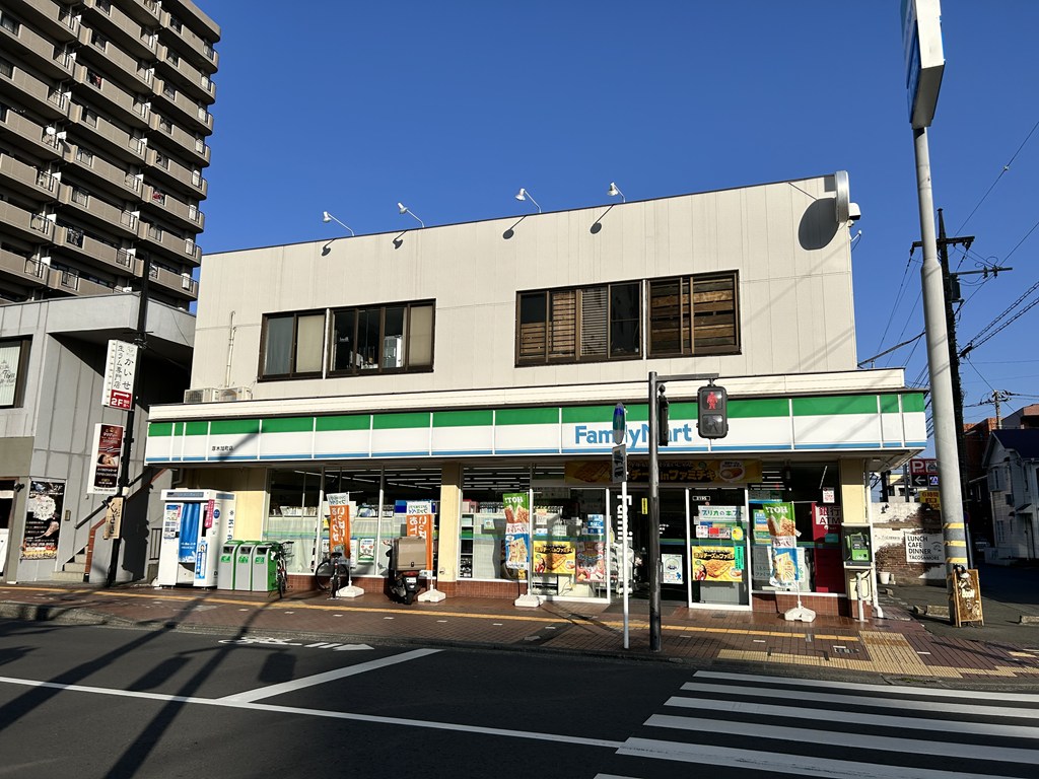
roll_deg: -0.7
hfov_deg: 67.3
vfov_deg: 53.1
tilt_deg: +10.7
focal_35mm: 26
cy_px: 390
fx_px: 780
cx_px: 520
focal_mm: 5.7
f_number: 1.5
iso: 50
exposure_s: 1/6579
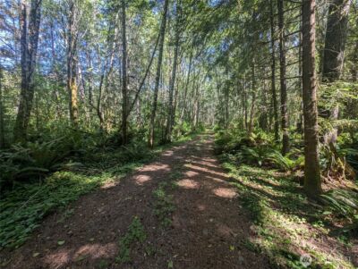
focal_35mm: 12
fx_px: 124
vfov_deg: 94.6
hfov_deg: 110.5
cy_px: 134
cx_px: 179
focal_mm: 2.23
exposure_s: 1/138
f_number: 1.95
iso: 81
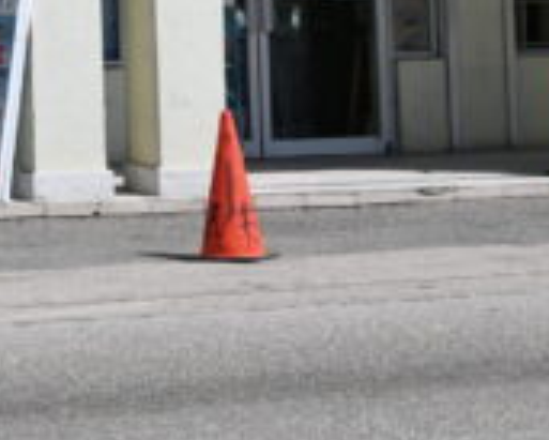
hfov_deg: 12.8
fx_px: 2323
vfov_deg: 10.6
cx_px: -257
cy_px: -138
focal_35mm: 143
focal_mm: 25
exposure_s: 1/500
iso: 100
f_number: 8
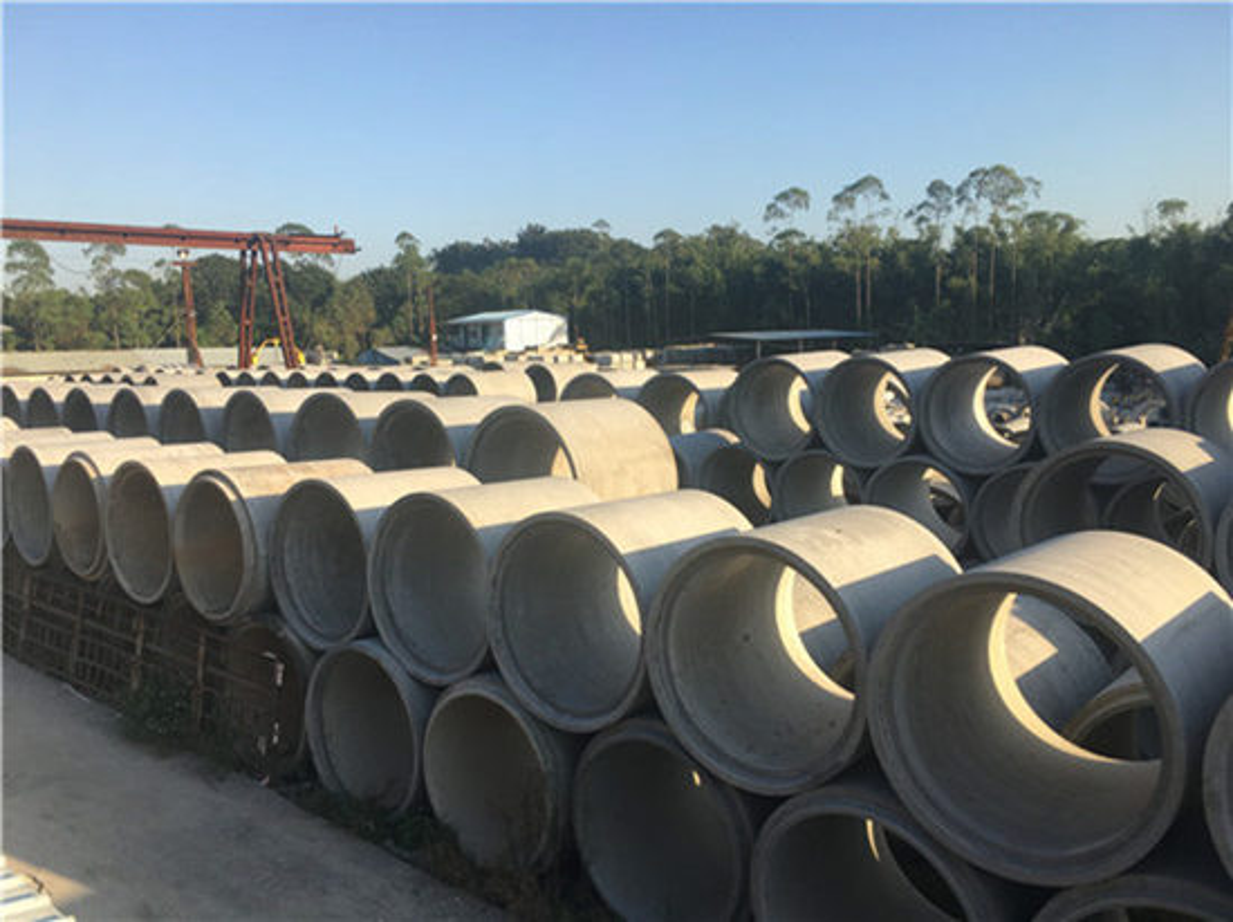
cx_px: 616
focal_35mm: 29
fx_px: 1032
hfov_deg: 61.7
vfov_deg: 48.1
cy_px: 461
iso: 25
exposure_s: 1/625
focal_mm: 4.15
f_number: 2.2
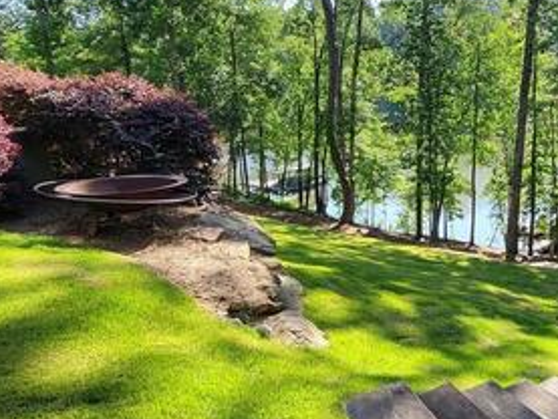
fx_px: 484
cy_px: 232
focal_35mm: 30
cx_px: 475
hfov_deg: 54.2
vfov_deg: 46.8
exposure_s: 1/356
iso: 32
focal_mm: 1.74
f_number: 2.2
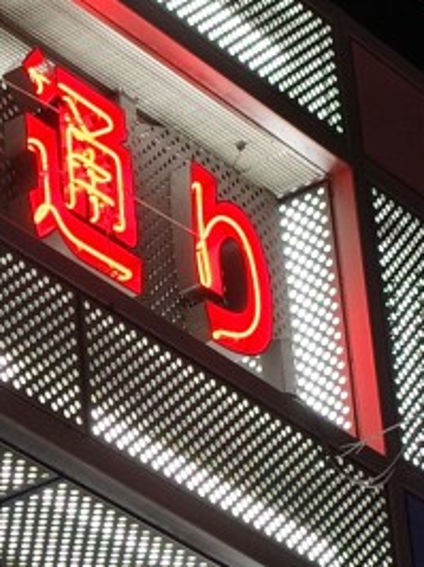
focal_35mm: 217
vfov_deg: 9.1
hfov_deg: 6.7
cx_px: -281
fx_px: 3550
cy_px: 256
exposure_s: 1/30
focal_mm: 18.3
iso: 400
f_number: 2.8
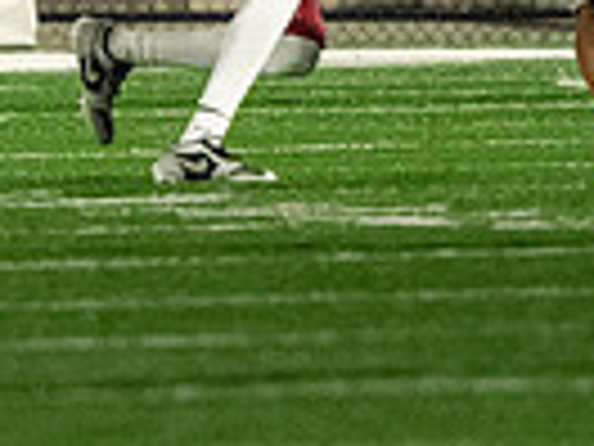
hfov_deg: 1.1
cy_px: 66
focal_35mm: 1785
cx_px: -314
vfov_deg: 0.8
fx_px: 30630
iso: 5000
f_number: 2.8
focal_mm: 200
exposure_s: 1/800
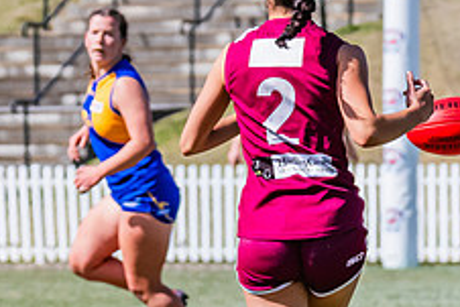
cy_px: 96
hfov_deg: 2.1
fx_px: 12338
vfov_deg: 1.4
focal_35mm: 965
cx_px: 269
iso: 800
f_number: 10
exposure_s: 1/1600
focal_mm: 220
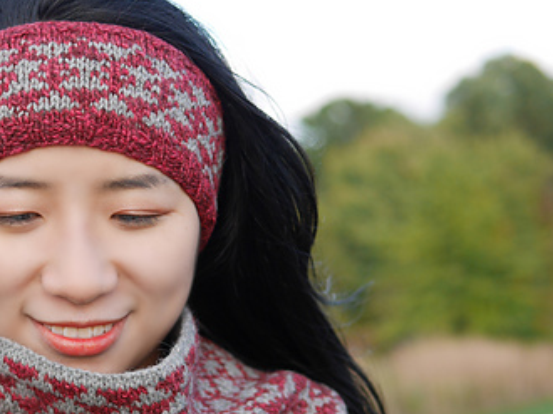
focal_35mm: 97
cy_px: 364
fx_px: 1548
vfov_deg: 15.1
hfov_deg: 19.9
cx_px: 80
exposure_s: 1/800
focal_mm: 25
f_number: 2
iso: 200
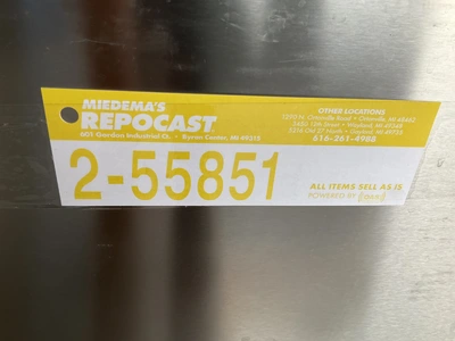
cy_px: 170
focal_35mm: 29
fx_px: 381
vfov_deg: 48.2
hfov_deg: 61.7
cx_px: 228
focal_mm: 3
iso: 25
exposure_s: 1/122
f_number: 1.8
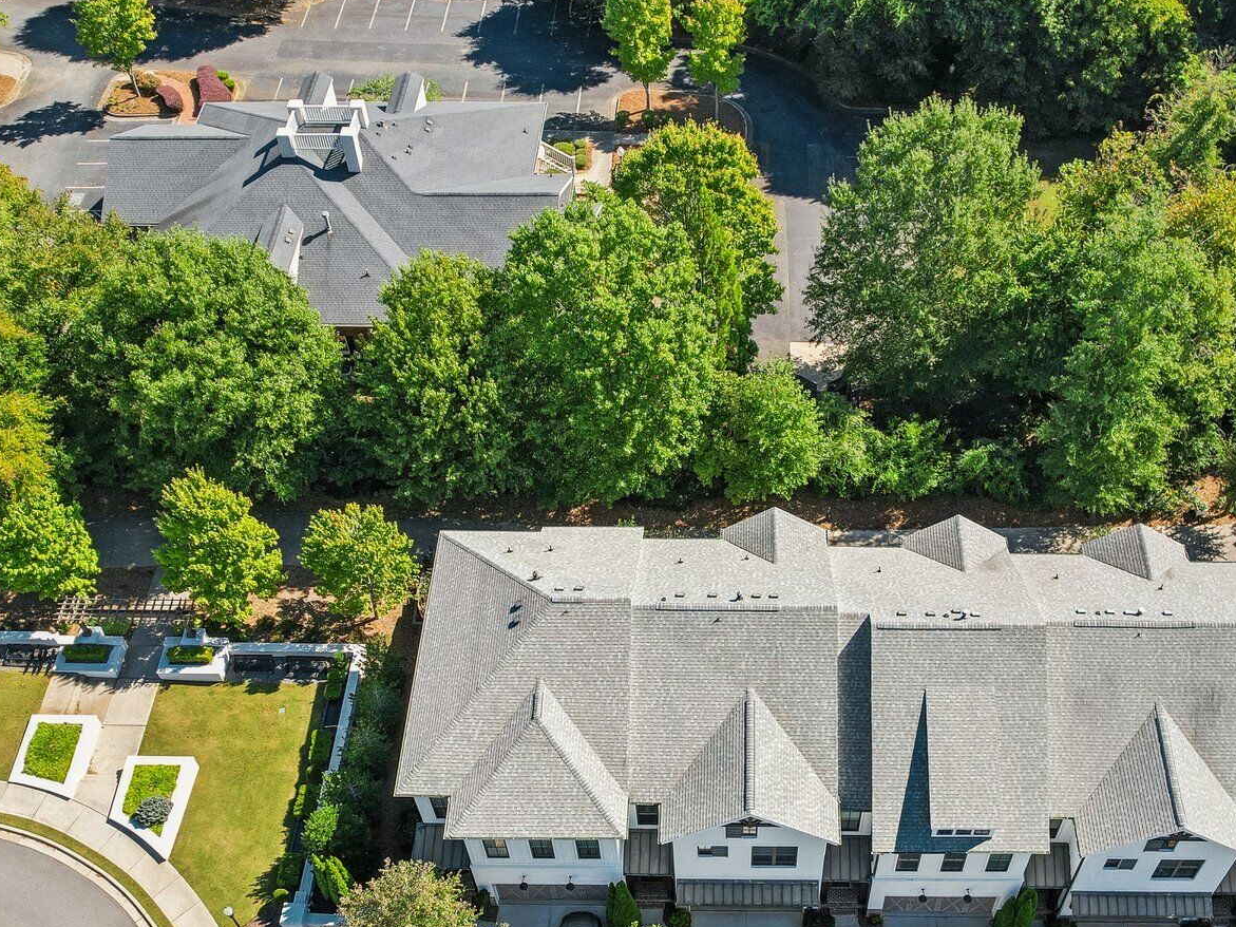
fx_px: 1321
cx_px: 716
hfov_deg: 49.9
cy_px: 648
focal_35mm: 37
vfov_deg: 38.0
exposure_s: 1/800
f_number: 2.8
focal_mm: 8.4
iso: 100
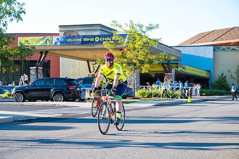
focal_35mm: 70
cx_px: 120
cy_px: 80
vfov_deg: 19.4
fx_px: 464
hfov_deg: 28.9
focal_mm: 70
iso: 400
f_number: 6.3
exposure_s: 1/250
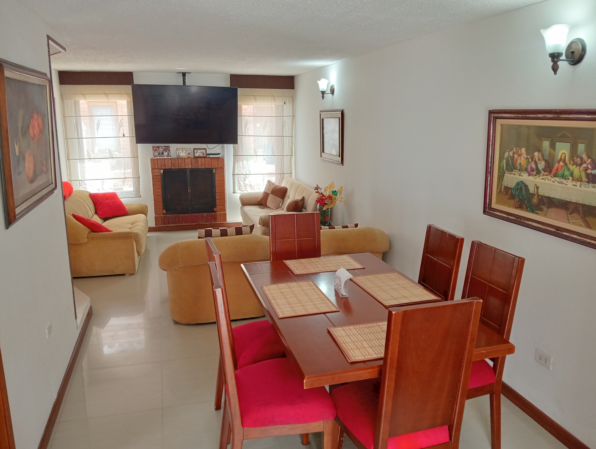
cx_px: 298
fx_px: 483
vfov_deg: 49.9
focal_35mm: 28
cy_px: 224
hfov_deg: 63.4
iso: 139
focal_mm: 3.98
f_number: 1.8
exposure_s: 1/100
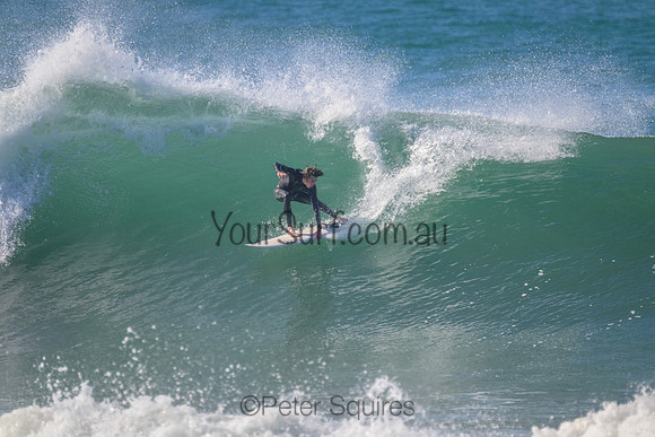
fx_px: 14558
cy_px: 218
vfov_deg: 1.7
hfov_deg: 2.6
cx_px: 328
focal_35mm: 800
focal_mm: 800
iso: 1250
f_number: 11
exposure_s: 1/2000
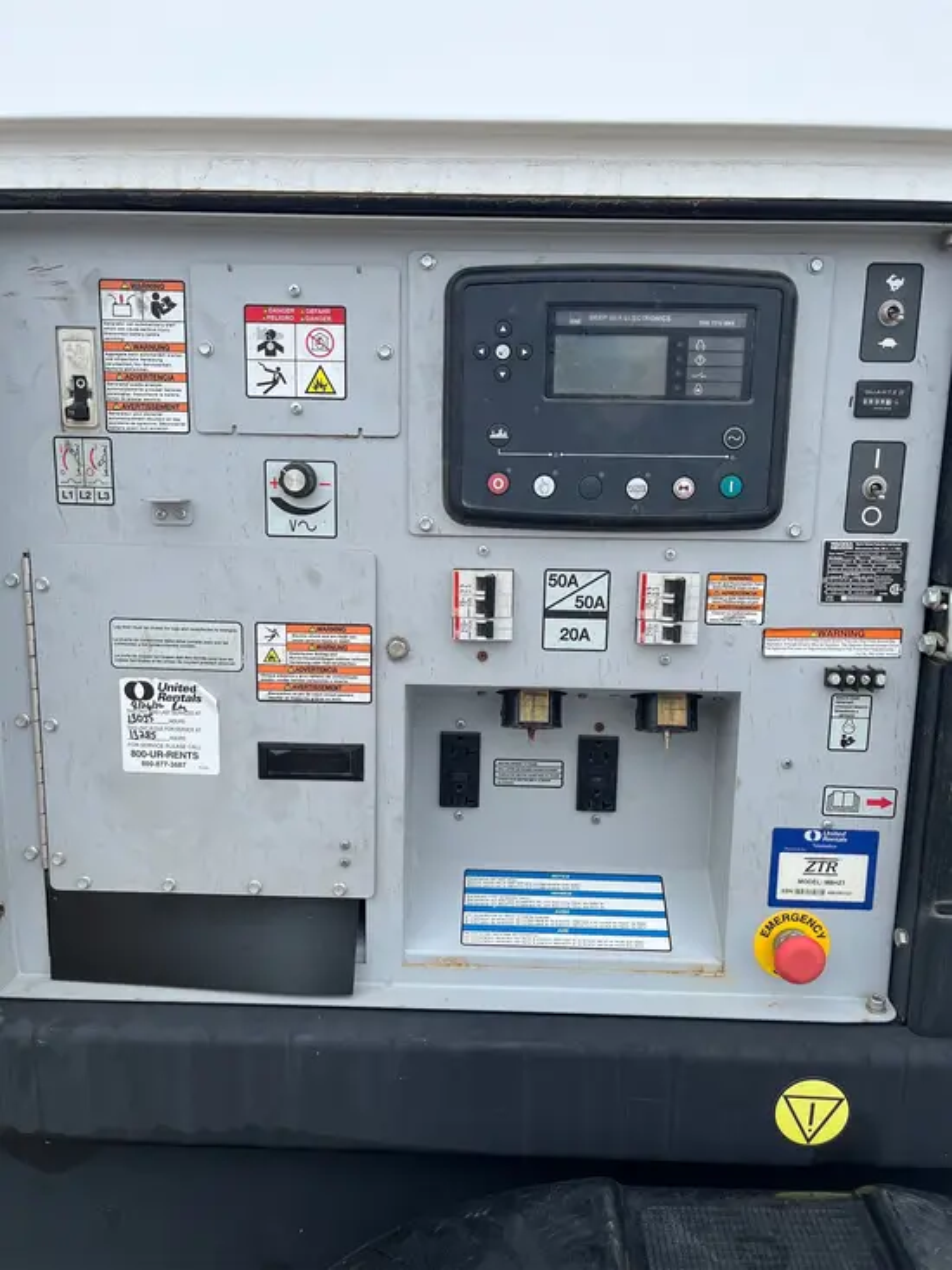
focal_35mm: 26
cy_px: 635
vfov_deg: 67.3
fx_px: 953
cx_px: 476
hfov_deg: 53.1
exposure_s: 1/1832
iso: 50
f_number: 1.6
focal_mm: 5.1
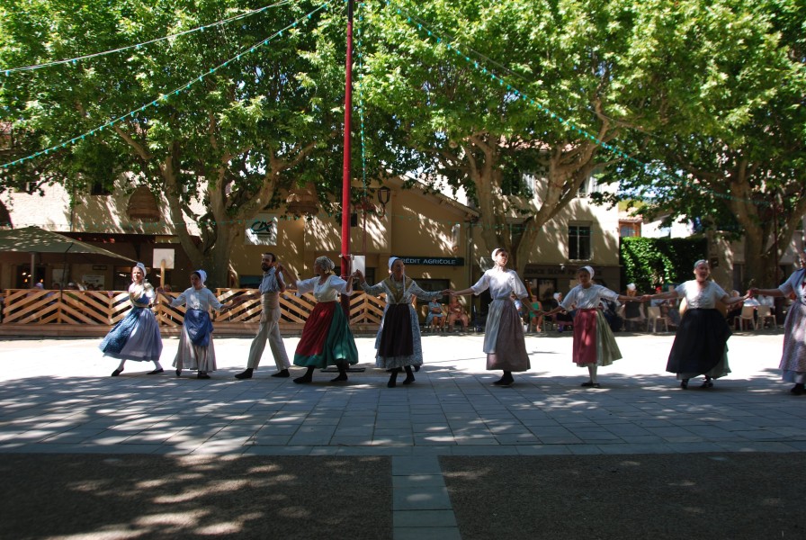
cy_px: 270
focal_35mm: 30
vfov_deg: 43.7
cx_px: 403
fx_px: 673
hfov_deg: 61.9
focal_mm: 20
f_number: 6.3
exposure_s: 1/125
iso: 100
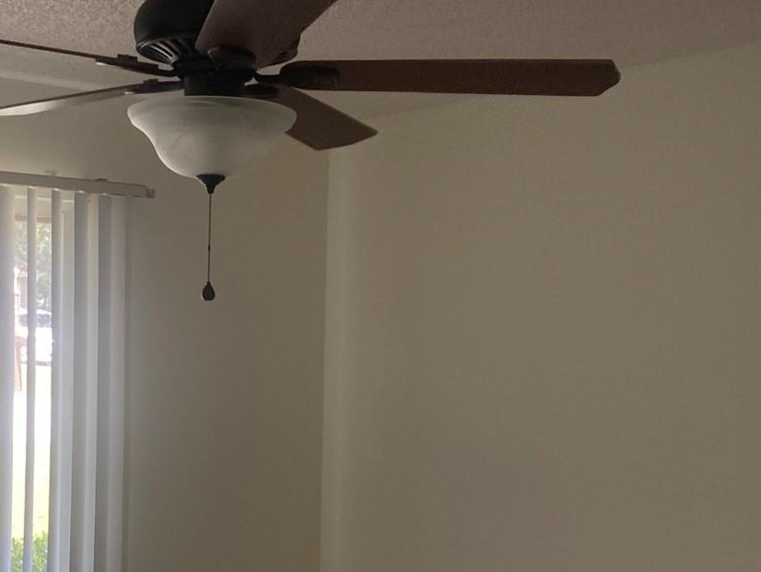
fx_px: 1188
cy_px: 389
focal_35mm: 54
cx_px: 196
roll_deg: -1.1
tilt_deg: -1.9
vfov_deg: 26.9
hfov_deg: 34.8
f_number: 1.8
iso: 125
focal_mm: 4.25
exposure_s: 1/121
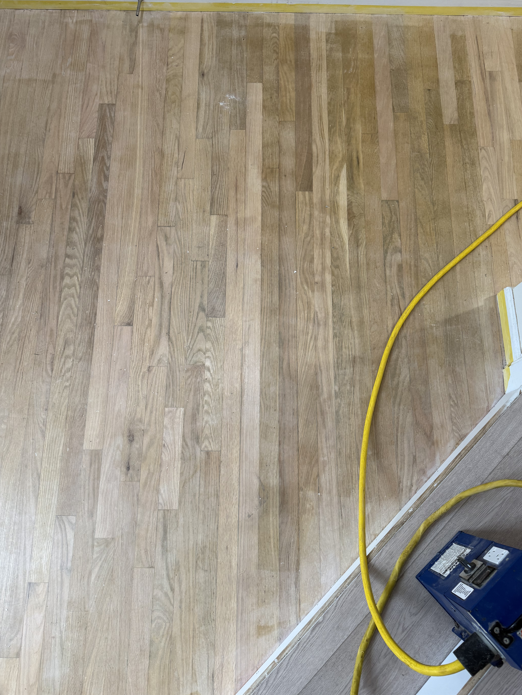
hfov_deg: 54.9
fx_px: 503
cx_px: 270
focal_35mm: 25
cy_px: 344
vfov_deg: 69.4
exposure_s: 1/60
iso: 160
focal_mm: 6.76
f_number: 1.78
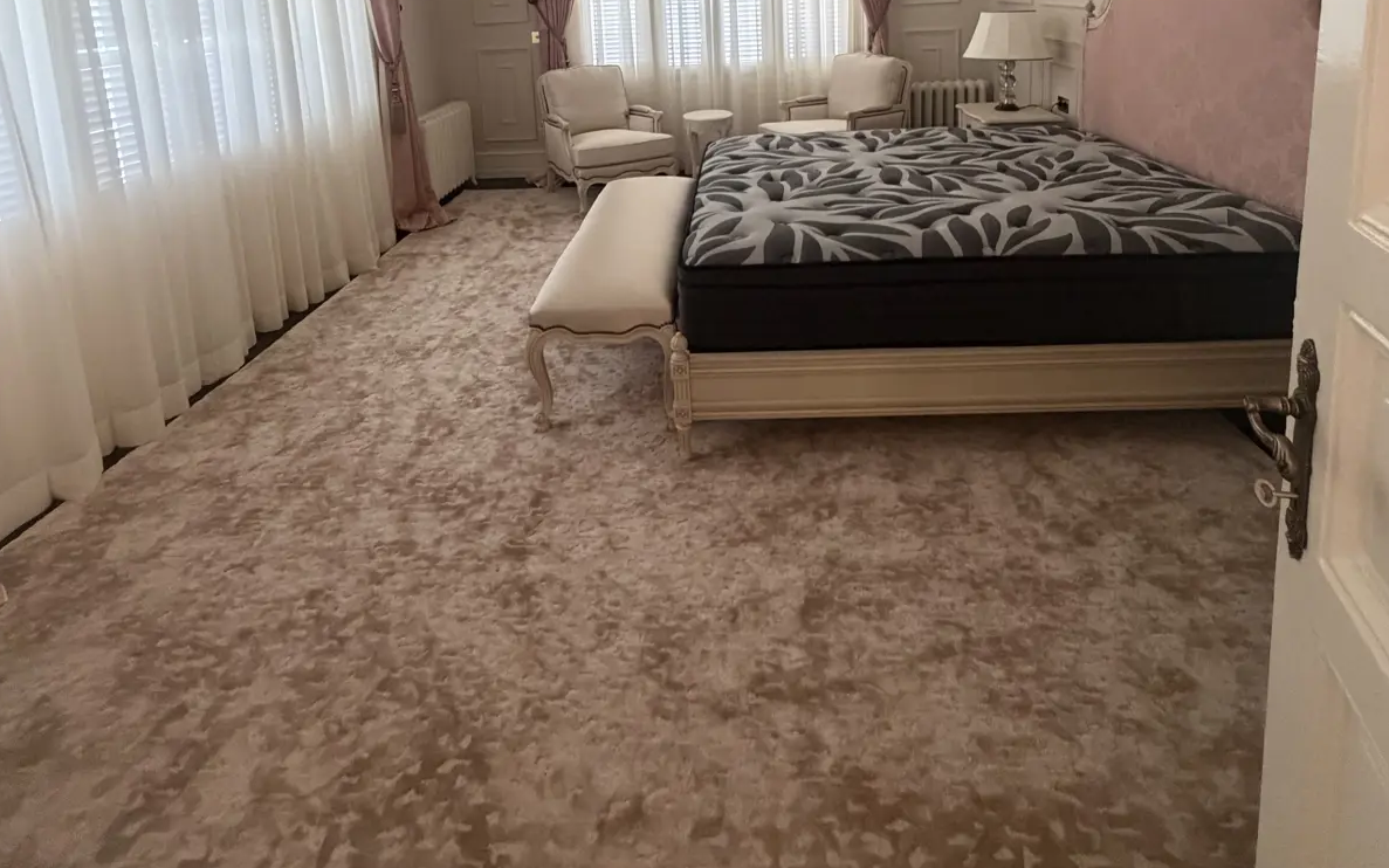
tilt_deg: -8.2
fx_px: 757
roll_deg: +1.8
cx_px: 696
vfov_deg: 52.7
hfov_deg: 85.1
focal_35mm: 20
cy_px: 95
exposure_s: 1/60
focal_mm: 2.22
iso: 500
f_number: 2.2
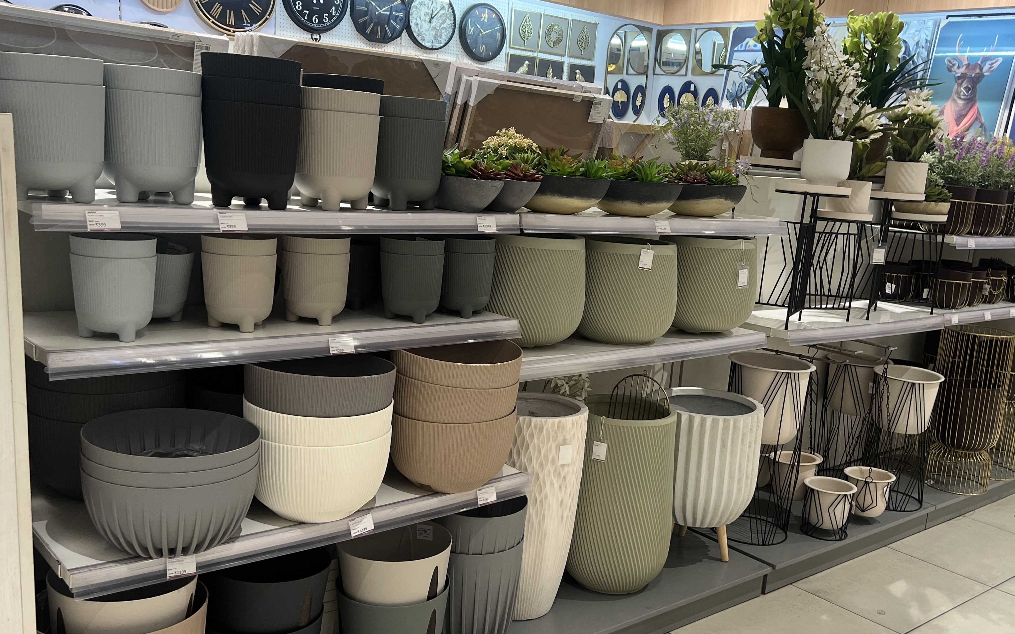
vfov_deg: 36.2
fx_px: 968
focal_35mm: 35
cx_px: 582
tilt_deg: -12.1
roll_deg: -3.6
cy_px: 357
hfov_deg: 55.1
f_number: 1.5
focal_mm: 5.7
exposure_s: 1/100
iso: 100
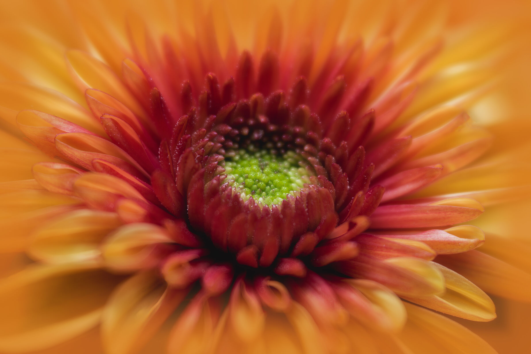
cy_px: 177
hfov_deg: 24.8
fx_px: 1209
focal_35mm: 82
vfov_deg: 16.7
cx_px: 266
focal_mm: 55
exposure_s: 1/180
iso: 100
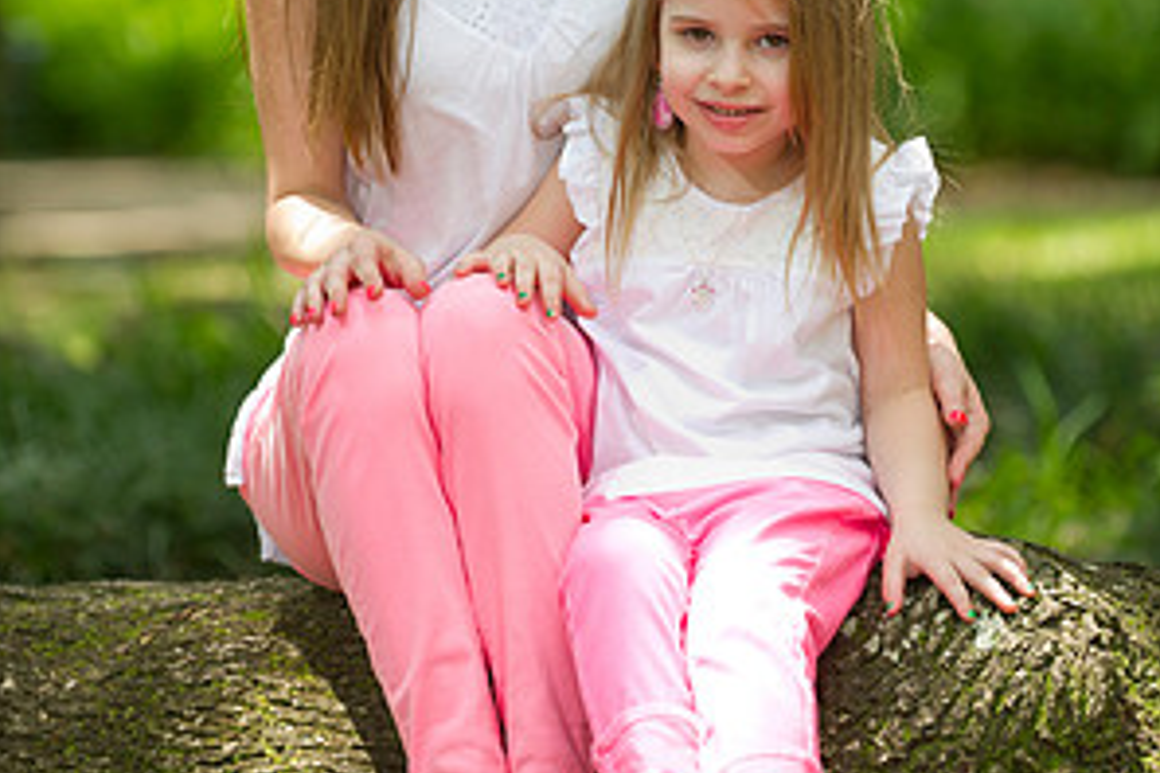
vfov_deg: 7.0
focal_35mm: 197
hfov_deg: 10.4
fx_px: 6347
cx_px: 580
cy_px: 160
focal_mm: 130
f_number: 2.8
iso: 200
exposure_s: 1/250
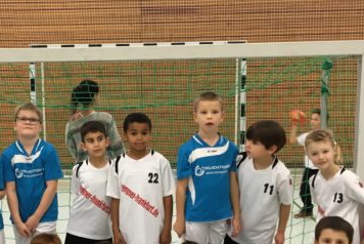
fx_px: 658
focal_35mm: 65
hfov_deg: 30.6
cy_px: 177
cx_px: 111
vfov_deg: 20.8
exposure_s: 1/33
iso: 80
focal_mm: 4.15
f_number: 2.2
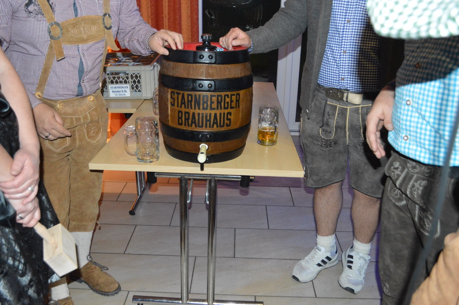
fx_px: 420
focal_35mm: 33
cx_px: 230
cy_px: 152
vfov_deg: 39.9
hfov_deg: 57.3
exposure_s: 1/60
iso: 3200
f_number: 3.8
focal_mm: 22
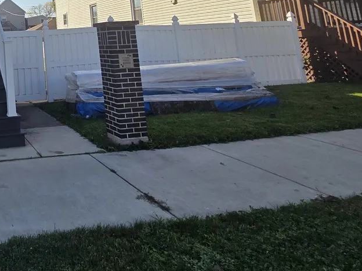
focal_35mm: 30
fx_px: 314
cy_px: -9
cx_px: -18
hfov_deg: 47.2
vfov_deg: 40.1
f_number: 2.2
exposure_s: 1/1610
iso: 50
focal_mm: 2.2
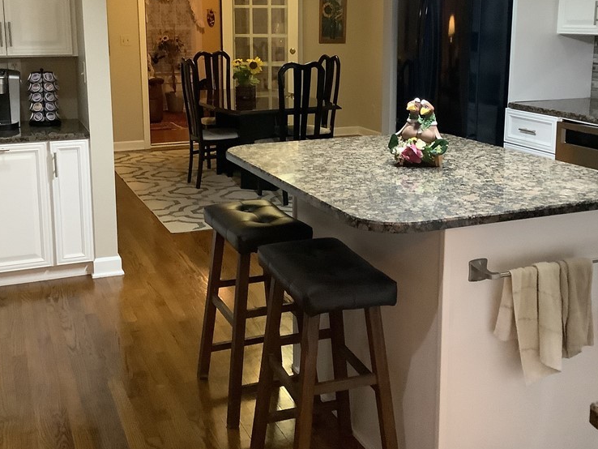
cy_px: 150
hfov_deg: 43.8
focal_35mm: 43
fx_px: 743
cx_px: 305
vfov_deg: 33.3
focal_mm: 3.3
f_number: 2.4
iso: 400
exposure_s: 1/30
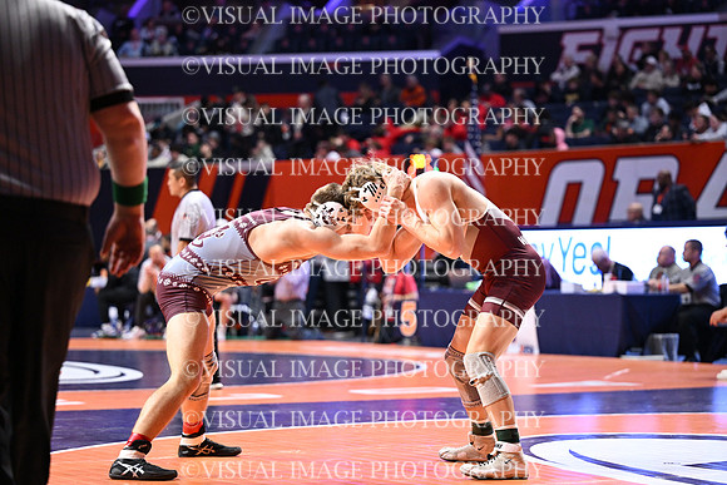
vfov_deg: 13.0
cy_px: 242
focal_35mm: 105
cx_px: 364
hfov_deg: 19.5
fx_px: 2121
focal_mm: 105
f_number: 2.8
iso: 4000
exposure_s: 1/1000
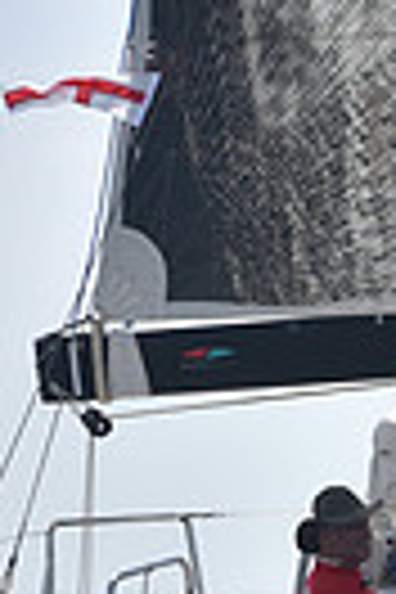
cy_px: 646
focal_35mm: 395
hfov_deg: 3.4
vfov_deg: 5.2
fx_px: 6517
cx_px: 1228
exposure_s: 1/800
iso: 250
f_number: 5.6
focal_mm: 90
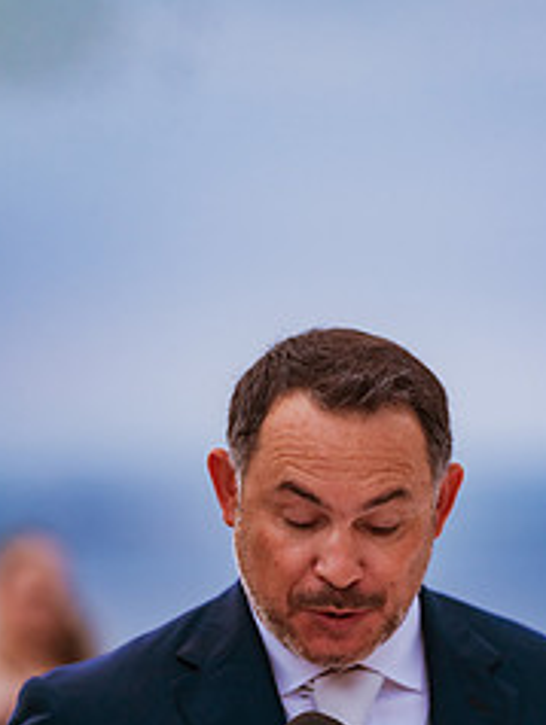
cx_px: 365
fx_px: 5143
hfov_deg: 6.1
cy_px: 609
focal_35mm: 245
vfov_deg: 8.1
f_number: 1.8
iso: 800
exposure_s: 1/1250
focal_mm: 135
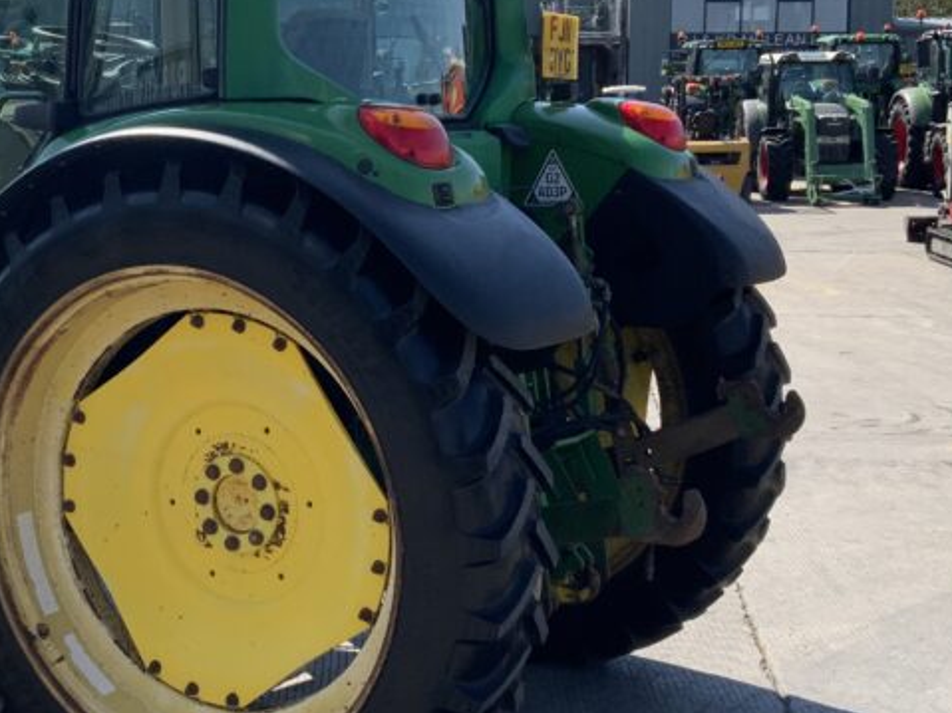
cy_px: 304
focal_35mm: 62
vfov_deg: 23.6
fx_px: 1705
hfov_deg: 30.9
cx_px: 312
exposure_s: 1/1490
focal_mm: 3
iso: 16
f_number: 1.8
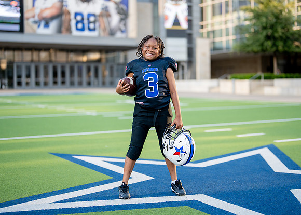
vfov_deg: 24.2
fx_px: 500
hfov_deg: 33.5
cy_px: 96
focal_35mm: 59
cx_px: 156
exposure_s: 1/1600
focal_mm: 50
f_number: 1.2
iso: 100
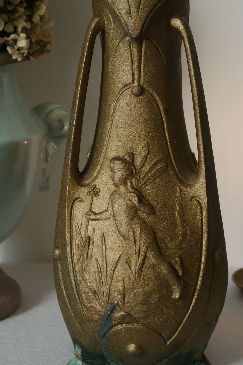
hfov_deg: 12.9
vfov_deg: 19.3
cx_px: 136
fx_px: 1073
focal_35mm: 106
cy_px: 147
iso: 800
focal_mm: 50
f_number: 6.3
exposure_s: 1/30
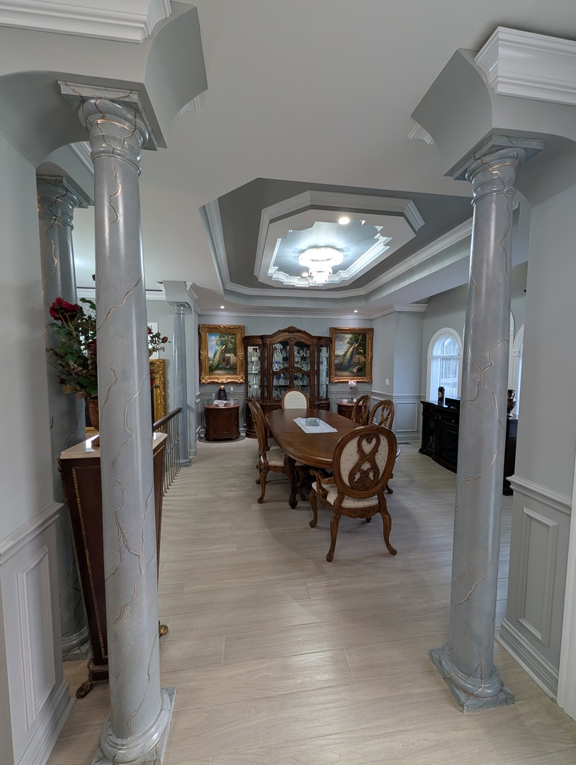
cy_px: 382
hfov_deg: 94.6
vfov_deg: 110.5
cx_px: 288
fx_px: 266
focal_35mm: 12
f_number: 1.7
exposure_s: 1/120
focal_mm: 2.02
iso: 97
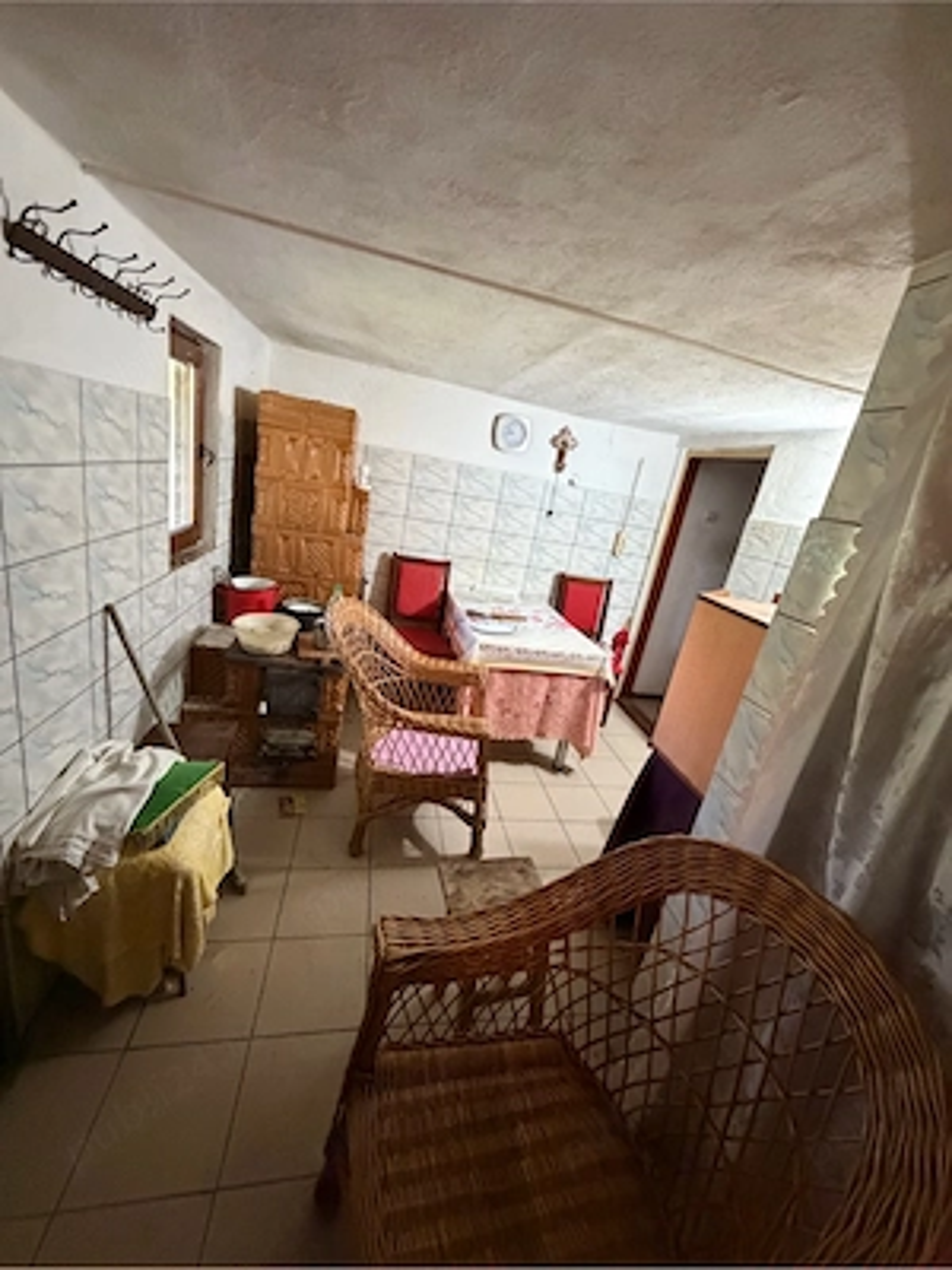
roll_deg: -10.9
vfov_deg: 102.1
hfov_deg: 85.7
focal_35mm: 14
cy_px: 635
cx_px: 476
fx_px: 513
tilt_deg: -16.4
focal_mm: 2.22
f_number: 2.2
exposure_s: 1/50
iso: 800
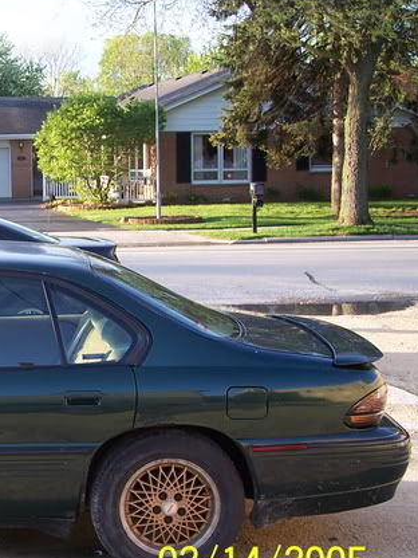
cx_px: -111
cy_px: 262
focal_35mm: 75
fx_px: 1208
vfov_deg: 26.0
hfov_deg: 18.4
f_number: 3.4
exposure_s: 1/125
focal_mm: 8
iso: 100
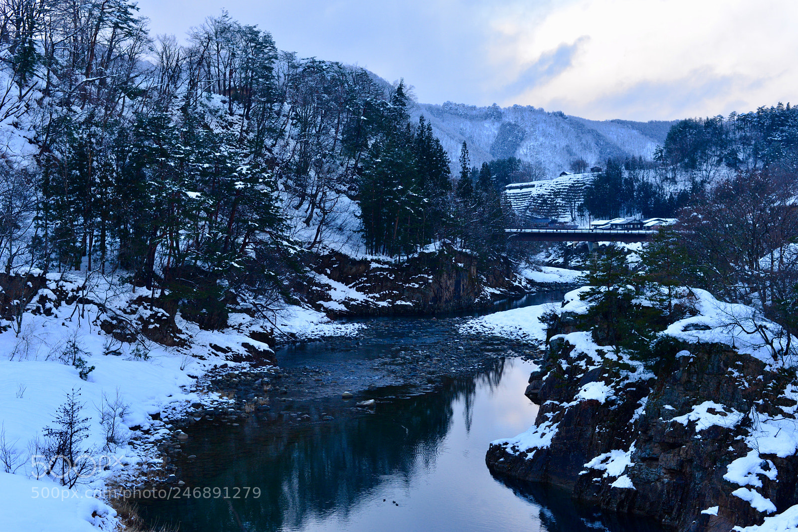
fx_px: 1108
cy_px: 266
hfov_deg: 39.6
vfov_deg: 27.0
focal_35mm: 50
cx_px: 399
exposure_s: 1/800
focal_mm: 50
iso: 800
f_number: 4.5
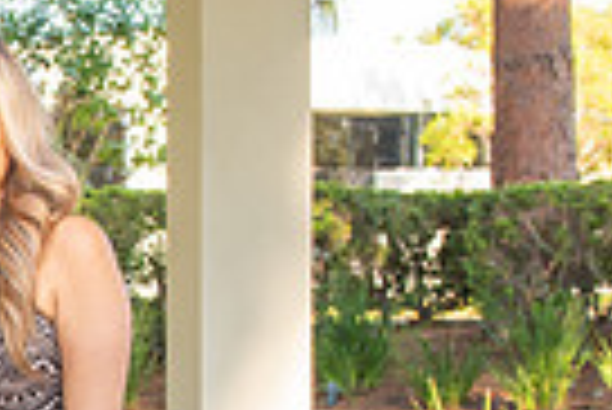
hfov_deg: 13.4
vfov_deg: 9.4
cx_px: -314
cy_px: 559
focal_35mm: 144
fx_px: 2451
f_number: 5.6
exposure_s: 1/200
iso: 400
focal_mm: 31
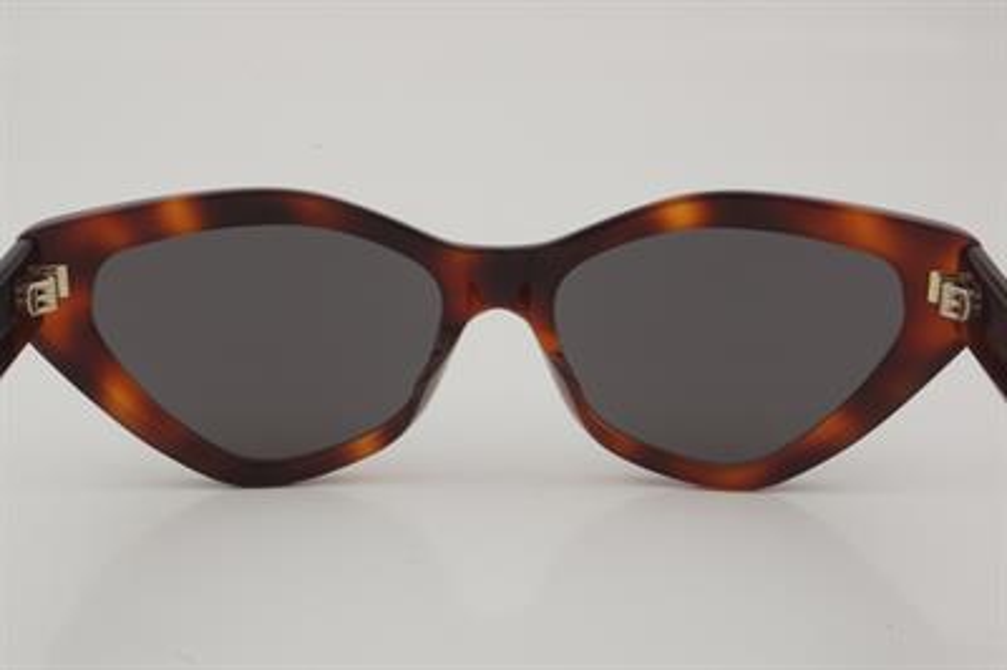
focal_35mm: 75
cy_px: 335
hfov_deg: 27.0
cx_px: 504
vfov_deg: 18.2
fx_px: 2096
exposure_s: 1/3
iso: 100
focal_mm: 50
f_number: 32
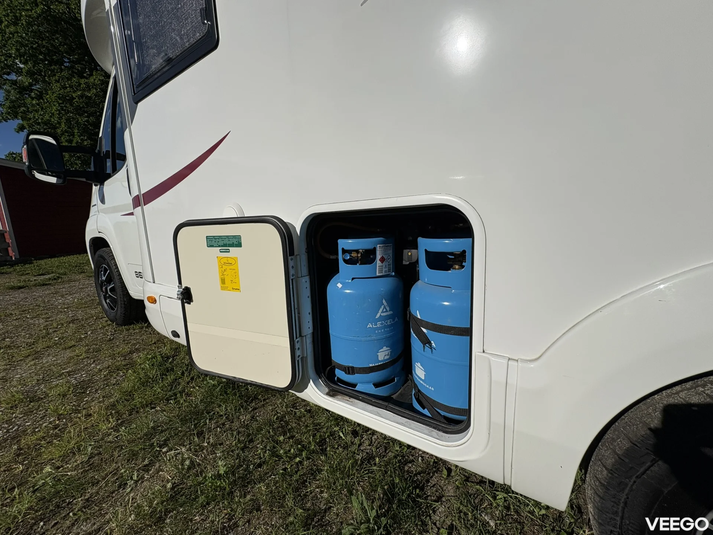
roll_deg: +2.0
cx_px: 356
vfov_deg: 85.7
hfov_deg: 102.1
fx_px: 288
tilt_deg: -9.1
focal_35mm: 14
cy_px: 268
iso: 50
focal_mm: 2.22
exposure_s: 1/6135
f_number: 2.2
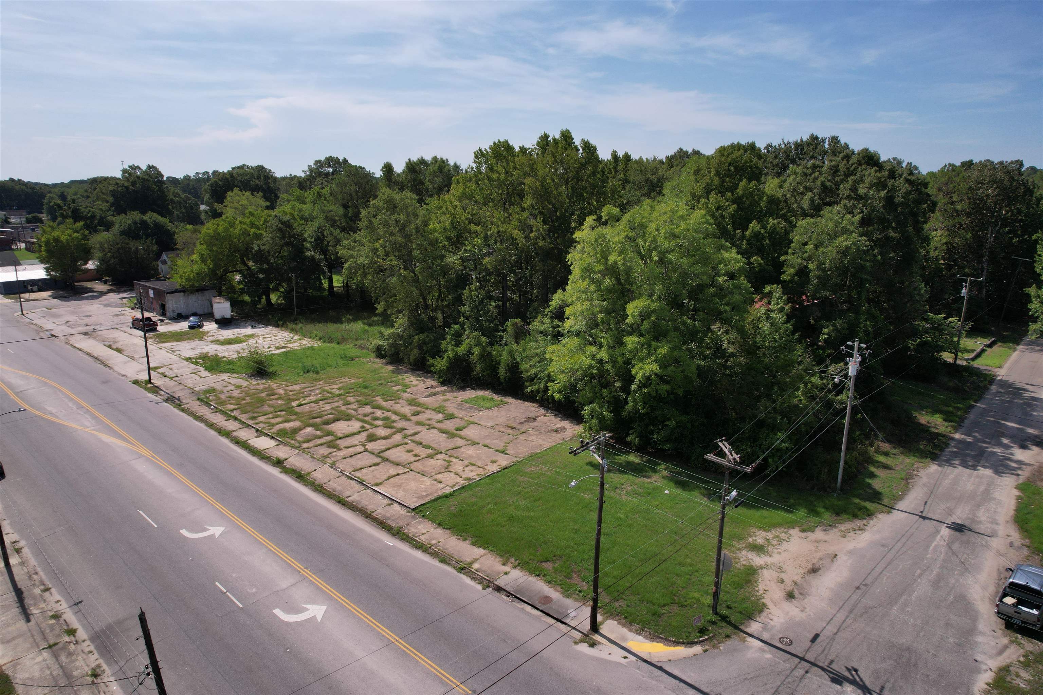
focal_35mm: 22
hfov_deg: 78.6
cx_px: 522
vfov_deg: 57.2
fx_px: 637
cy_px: 348
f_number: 2.8
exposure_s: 1/3200
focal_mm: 8.38
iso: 100
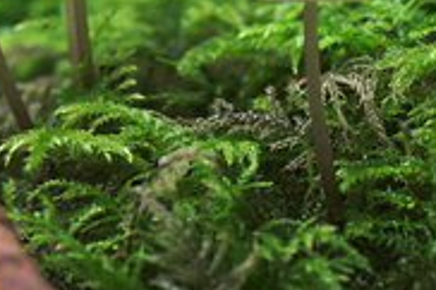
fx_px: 2553
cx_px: 41
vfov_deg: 6.5
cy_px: -62
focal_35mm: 211
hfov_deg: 9.7
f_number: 5.6
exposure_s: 1/80
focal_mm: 50
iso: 320
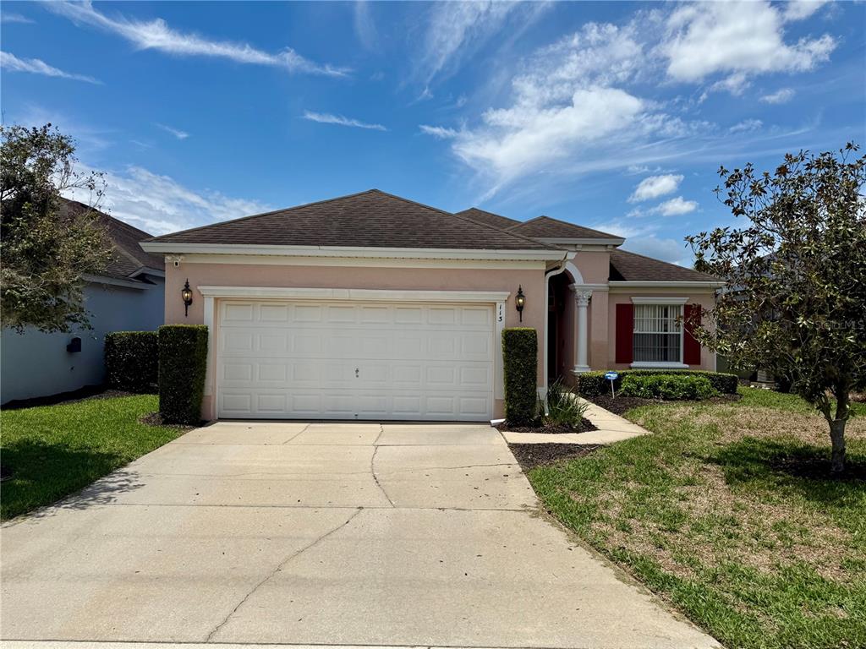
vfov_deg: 56.8
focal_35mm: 24
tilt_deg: +0.8
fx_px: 600
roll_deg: -0.7
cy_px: 324
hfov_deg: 71.6
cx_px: 433
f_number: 1.78
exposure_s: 1/8130
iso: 80
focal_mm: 6.76
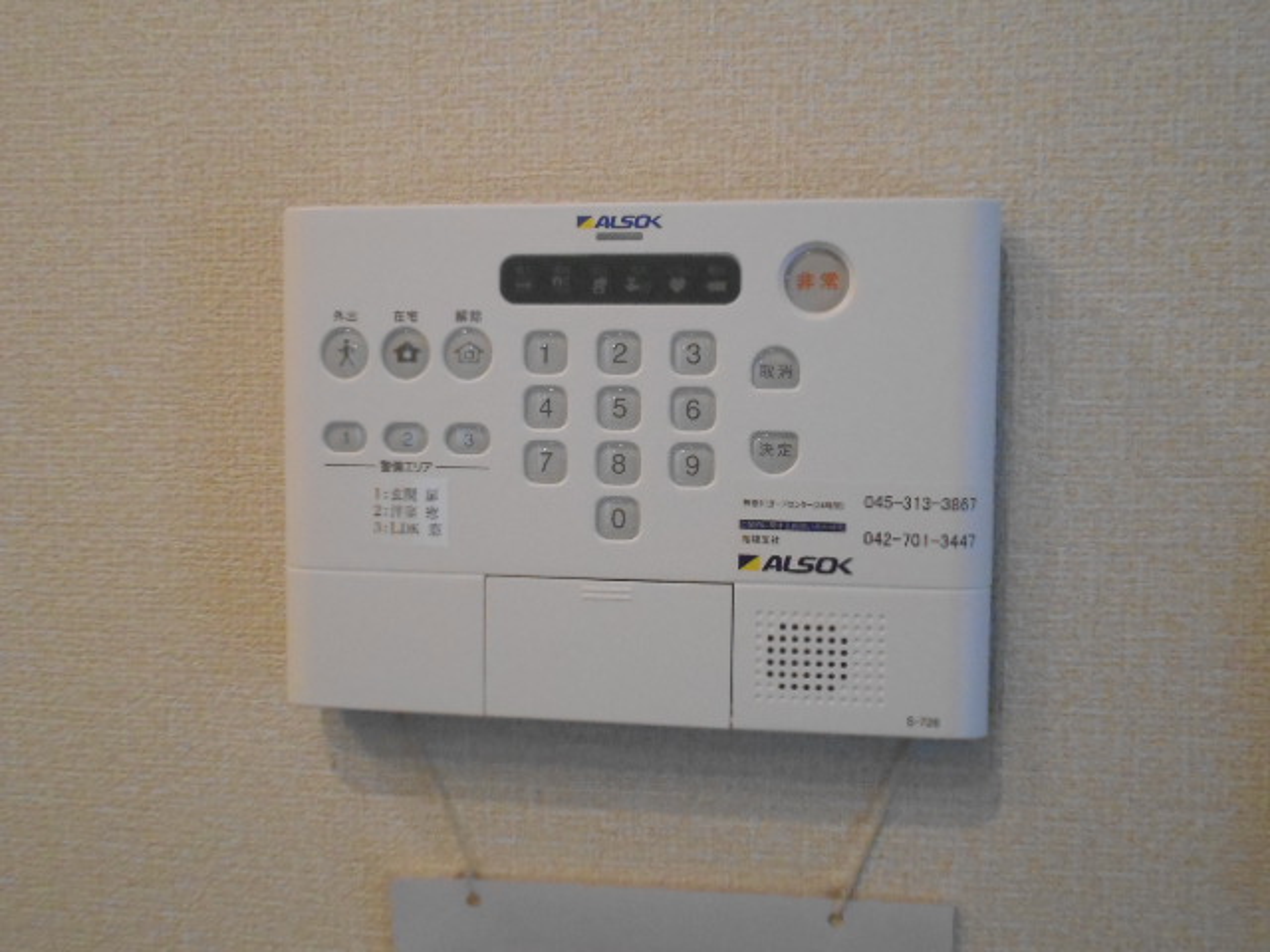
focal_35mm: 34
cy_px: 476
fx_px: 1247
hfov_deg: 54.0
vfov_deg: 41.8
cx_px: 635
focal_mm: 5.8
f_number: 3.6
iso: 800
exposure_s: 1/100
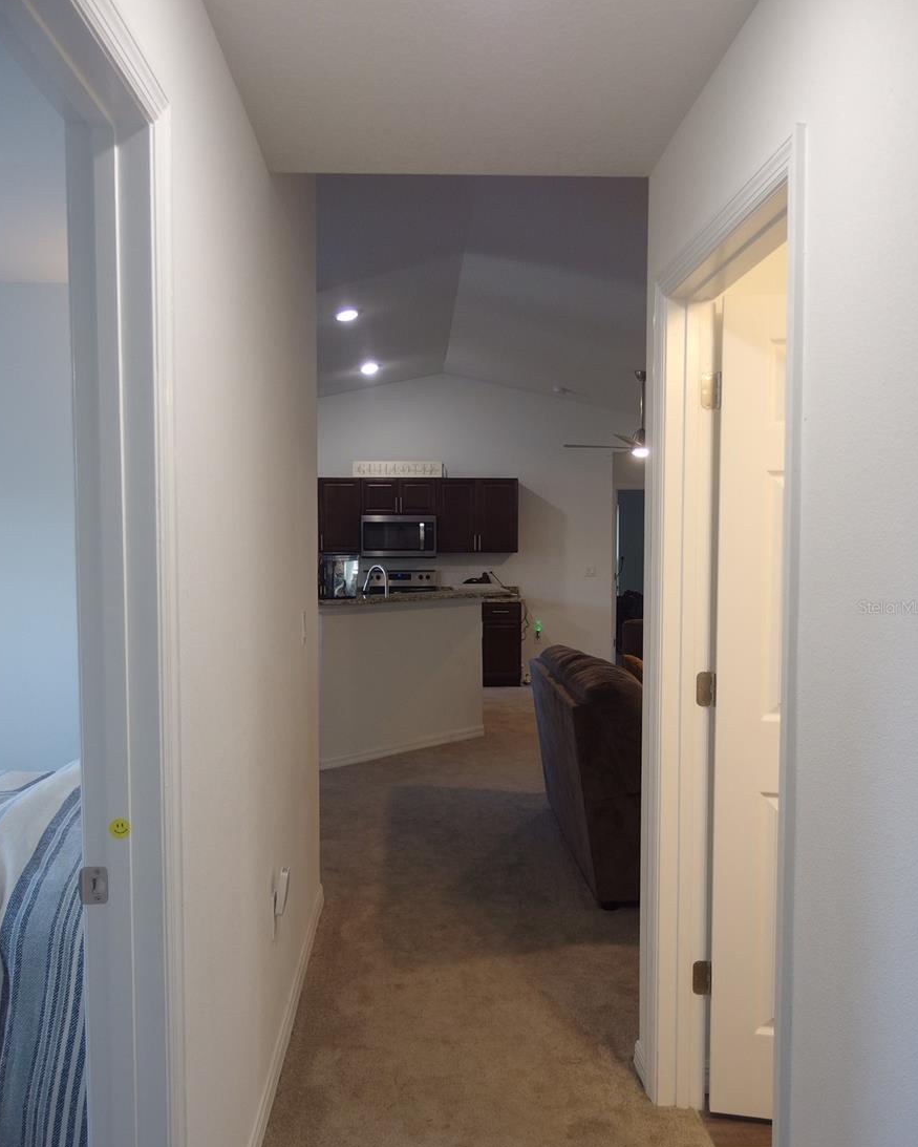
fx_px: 1018
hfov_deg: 48.5
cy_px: 607
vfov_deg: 58.7
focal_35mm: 30
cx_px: 461
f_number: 1.8
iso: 100
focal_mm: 6
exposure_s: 1/45
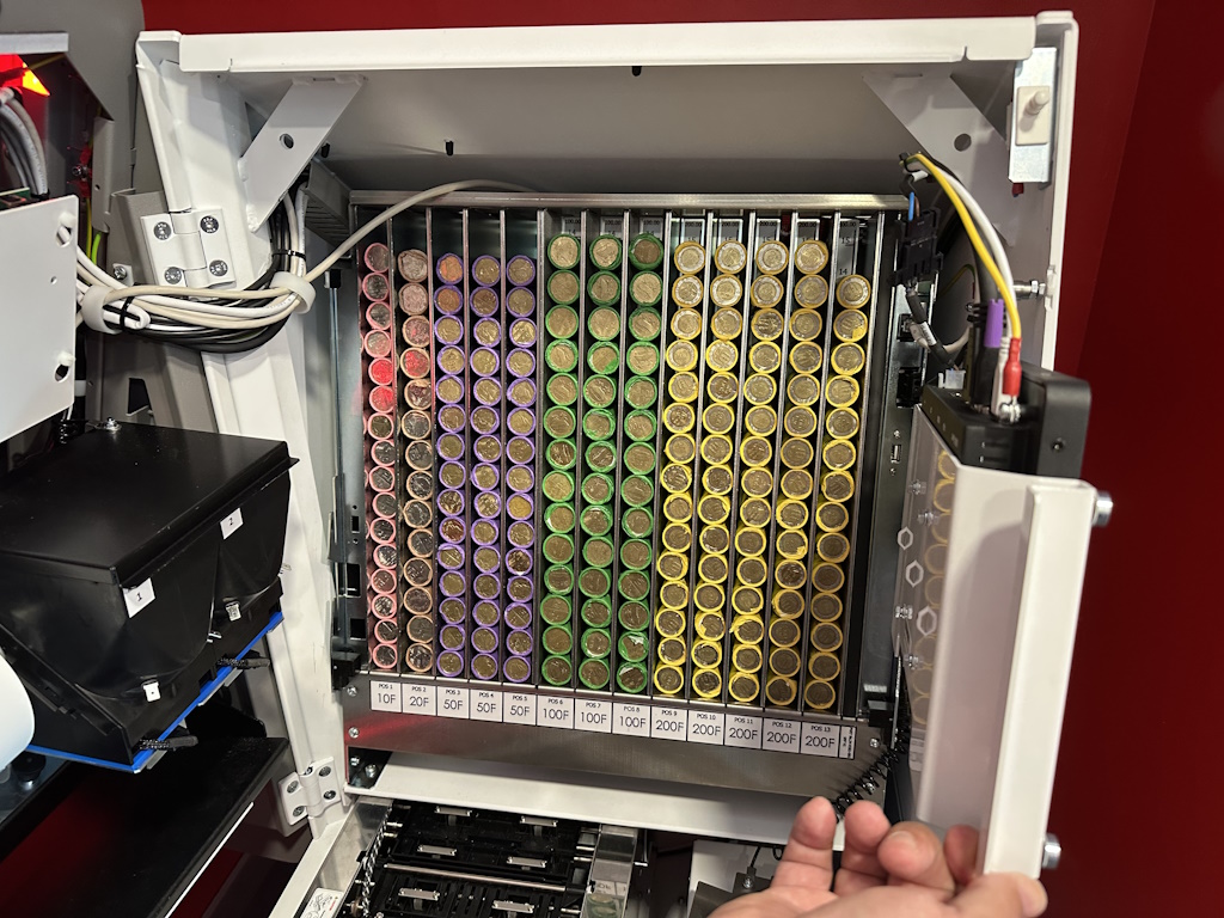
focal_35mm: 24
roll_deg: +1.1
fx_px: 849
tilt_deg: -25.0
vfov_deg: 56.8
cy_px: 459
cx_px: 612
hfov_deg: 71.6
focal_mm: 6.86
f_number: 1.78
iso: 320
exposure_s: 1/50
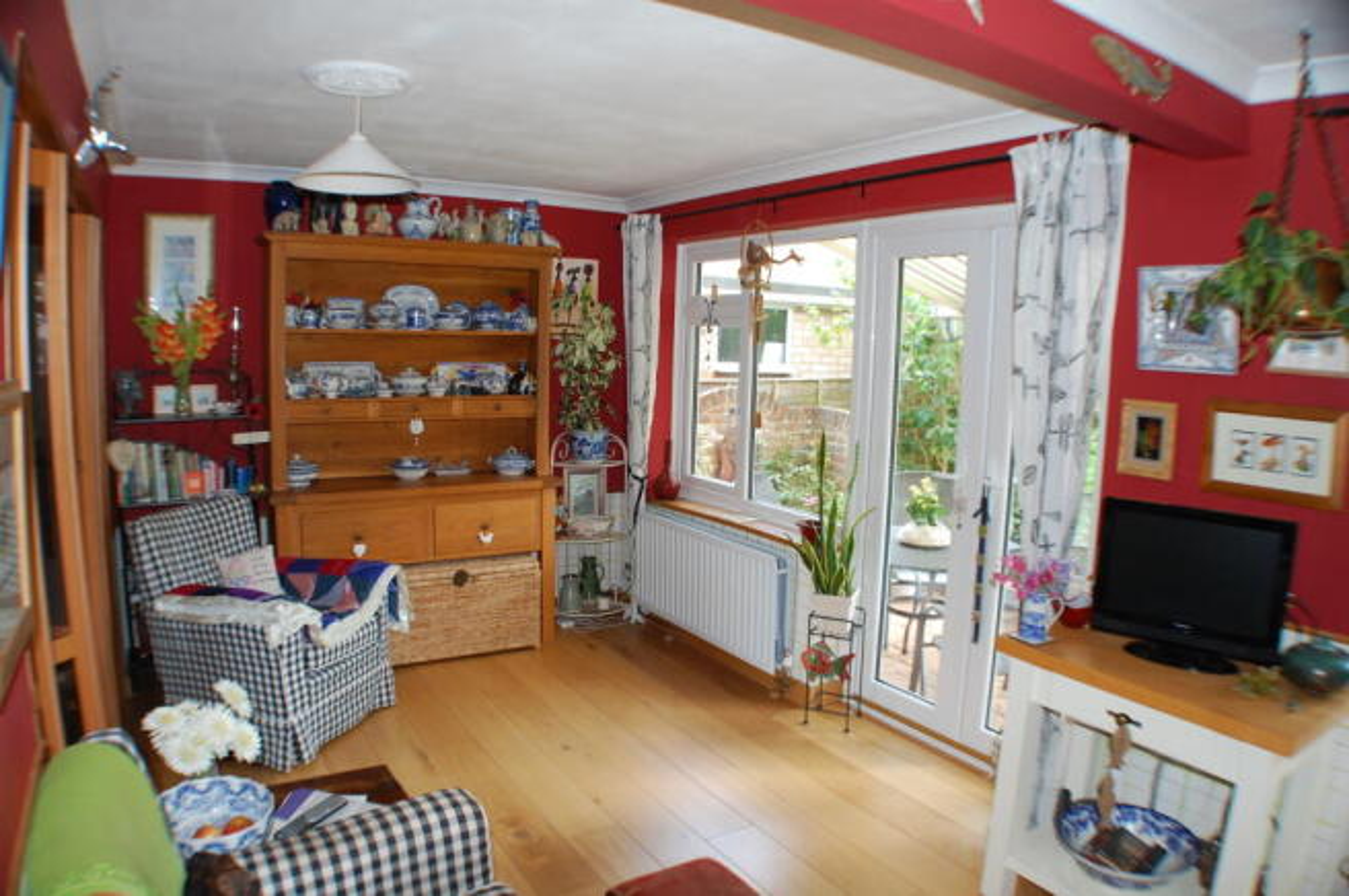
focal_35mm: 30
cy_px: 448
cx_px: 674
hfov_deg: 62.0
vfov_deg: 43.5
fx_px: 1123
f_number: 3.8
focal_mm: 20
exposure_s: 1/60
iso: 400
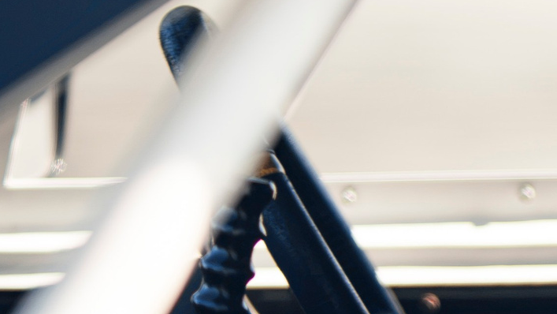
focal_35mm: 328
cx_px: 968
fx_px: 4845
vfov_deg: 3.7
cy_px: 154
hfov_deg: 6.4
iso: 100
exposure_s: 1/125
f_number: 1.8
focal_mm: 85
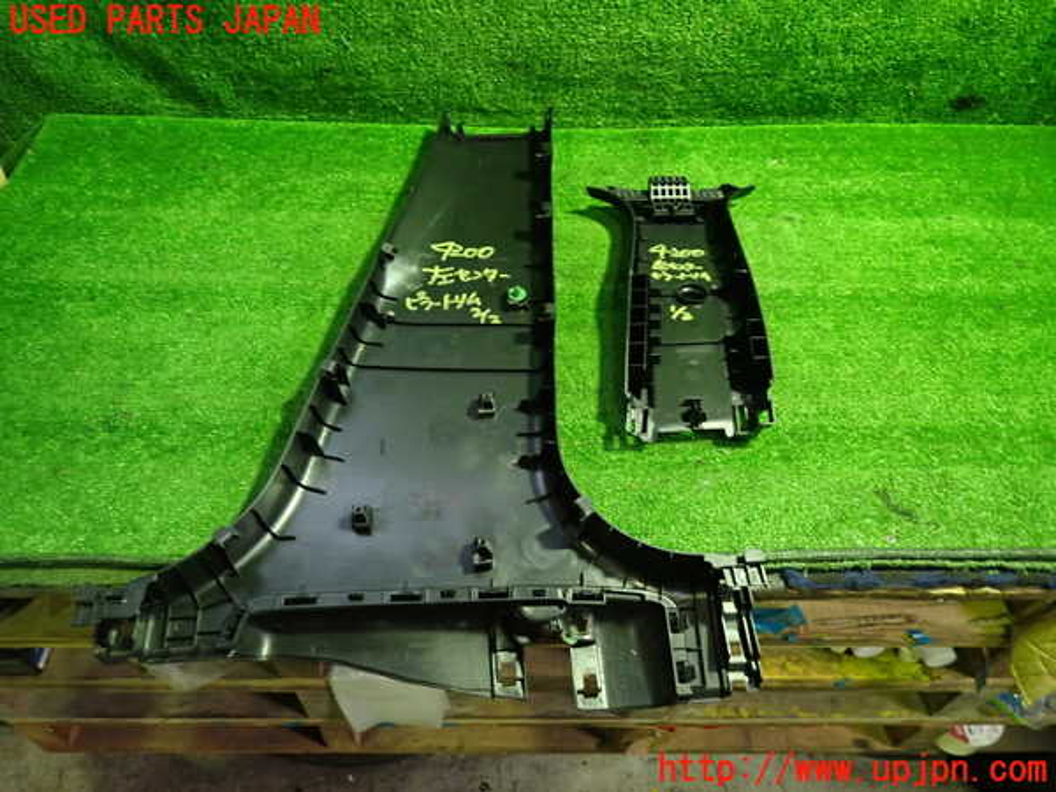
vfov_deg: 54.9
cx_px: 528
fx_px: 763
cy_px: 396
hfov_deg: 69.4
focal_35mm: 25
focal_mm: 4.5
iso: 400
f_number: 2
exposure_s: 1/30
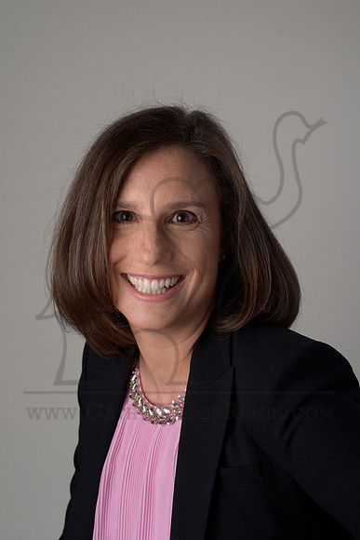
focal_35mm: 85
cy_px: 270
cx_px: 180
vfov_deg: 23.9
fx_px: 1274
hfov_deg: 16.1
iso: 125
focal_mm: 85
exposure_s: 1/100
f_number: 11
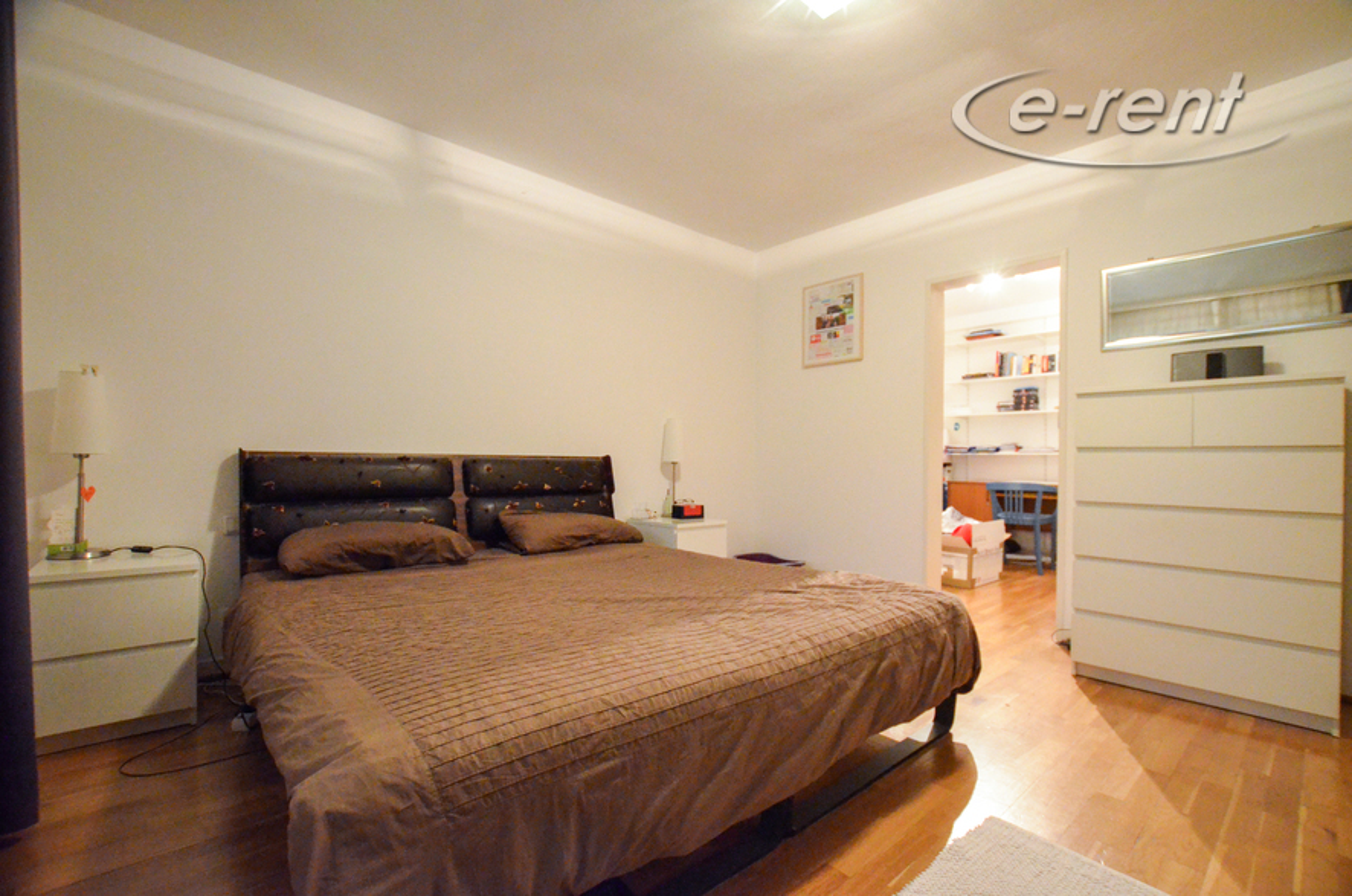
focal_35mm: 15
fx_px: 562
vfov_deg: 77.1
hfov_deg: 100.5
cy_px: 448
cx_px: 676
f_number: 3.5
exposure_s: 1/13
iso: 6400
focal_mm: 10
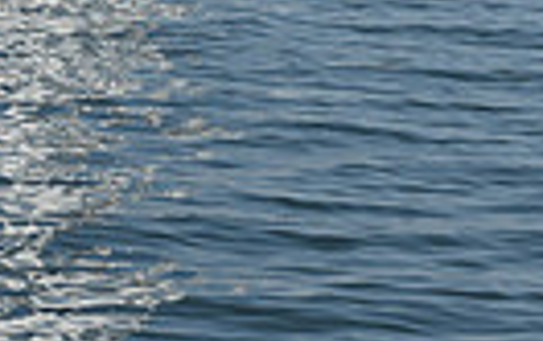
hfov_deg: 6.7
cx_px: 76
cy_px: -744
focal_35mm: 313
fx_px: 4640
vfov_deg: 4.1
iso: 320
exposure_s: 1/800
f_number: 11
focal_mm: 70
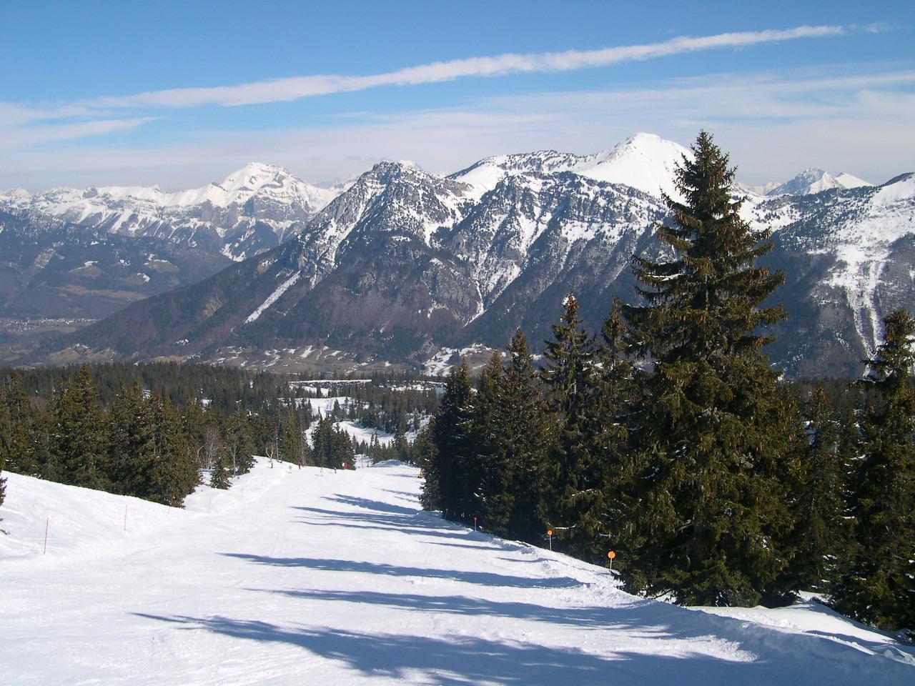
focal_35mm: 38
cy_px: 343
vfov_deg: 37.7
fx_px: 1004
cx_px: 458
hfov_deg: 49.0
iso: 100
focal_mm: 8
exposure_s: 1/332
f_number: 7.6
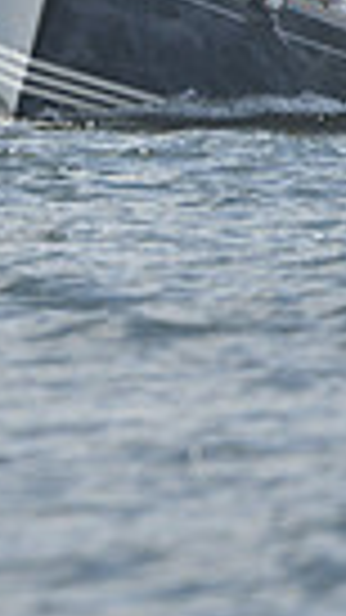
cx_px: -926
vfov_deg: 1.2
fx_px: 28952
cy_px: 20
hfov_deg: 0.7
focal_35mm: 1774
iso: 280
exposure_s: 1/1250
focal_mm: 400
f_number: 5.6
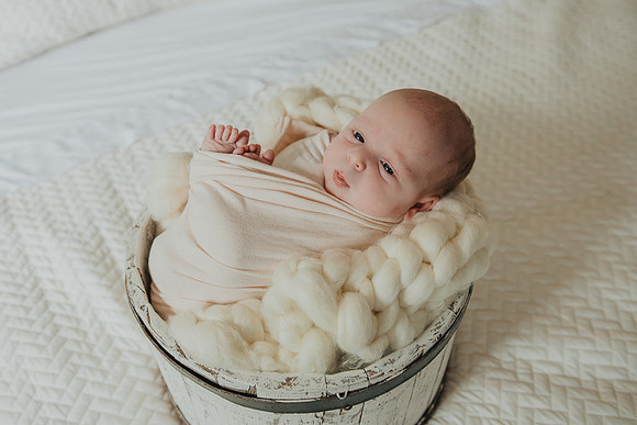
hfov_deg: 58.3
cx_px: 314
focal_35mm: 32
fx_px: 572
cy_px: 187
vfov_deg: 40.7
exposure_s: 1/500
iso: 2000
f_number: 3.5
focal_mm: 28
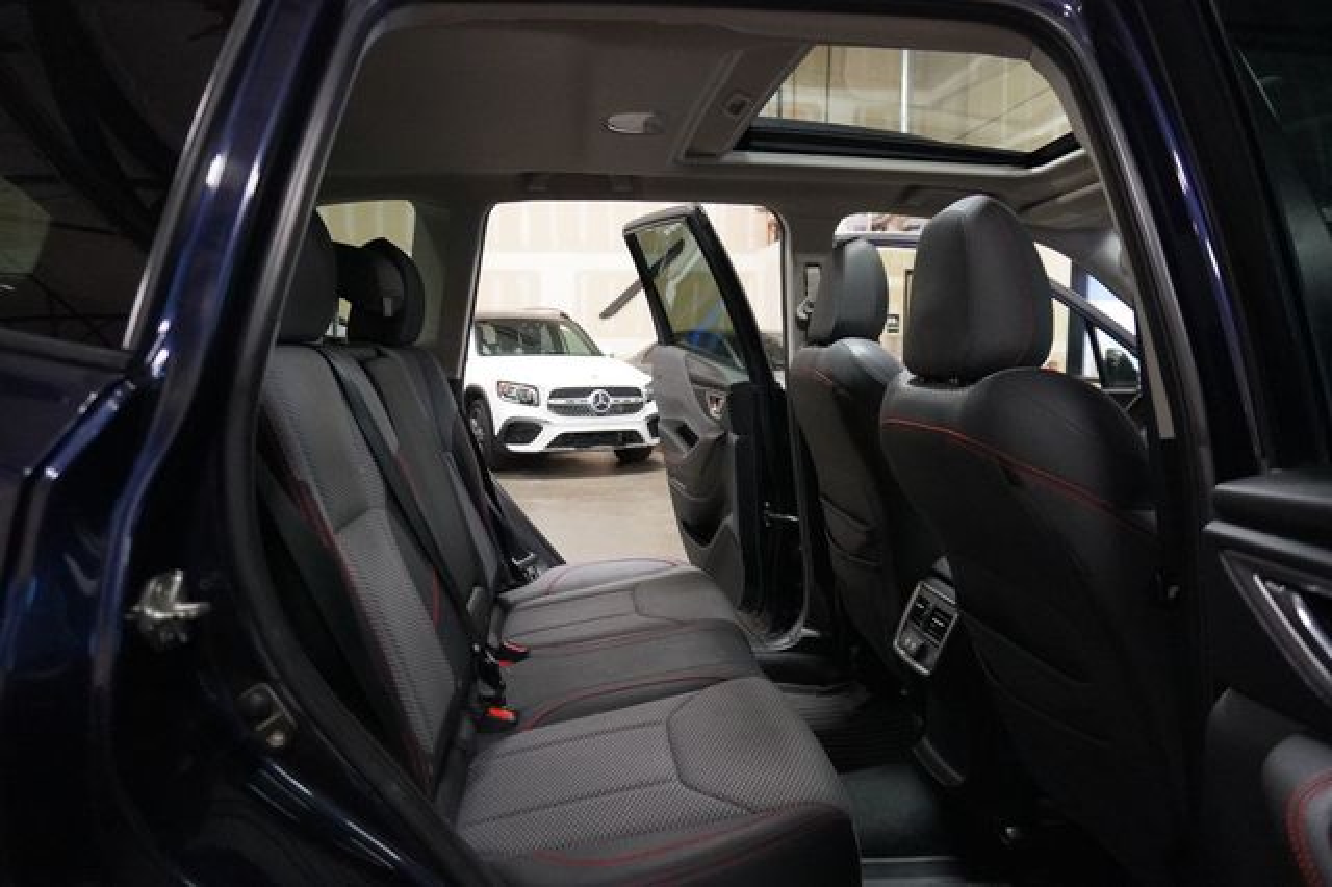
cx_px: 666
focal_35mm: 24
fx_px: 888
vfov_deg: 53.1
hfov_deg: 73.8
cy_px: 444
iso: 6400
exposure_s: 1/160
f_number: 3.5
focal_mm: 16
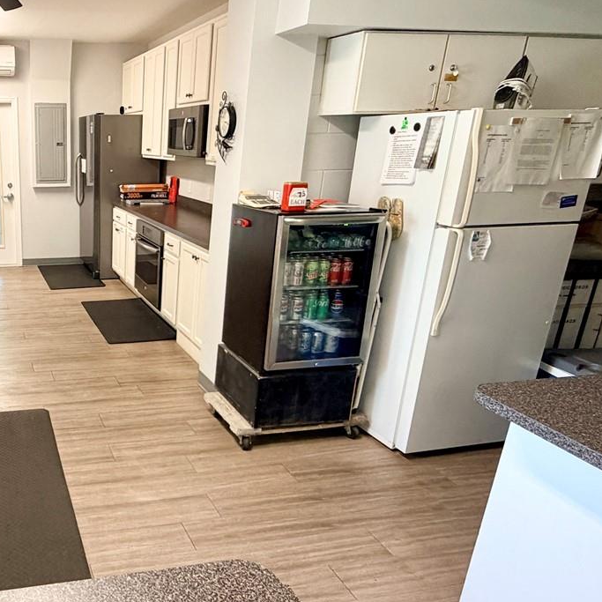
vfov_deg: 55.5
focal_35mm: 29
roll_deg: +1.2
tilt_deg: -19.1
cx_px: 78
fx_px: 571
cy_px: 329
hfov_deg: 50.3
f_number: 2.2
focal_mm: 2.22
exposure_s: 1/60
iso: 320
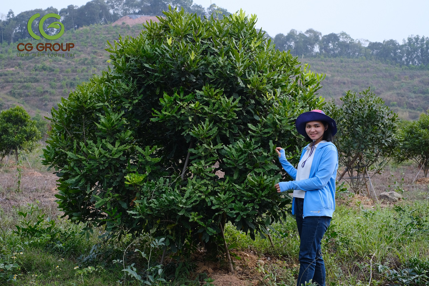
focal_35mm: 53
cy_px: 143
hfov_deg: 37.5
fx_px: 632
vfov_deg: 25.5
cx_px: 214
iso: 400
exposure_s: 1/500
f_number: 5
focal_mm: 35
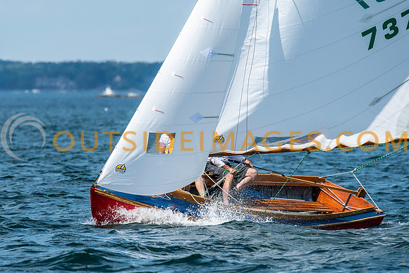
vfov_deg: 2.3
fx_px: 6770
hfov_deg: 3.5
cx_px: 145
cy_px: 144
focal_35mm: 596
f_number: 5.6
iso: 320
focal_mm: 300
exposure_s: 1/2500
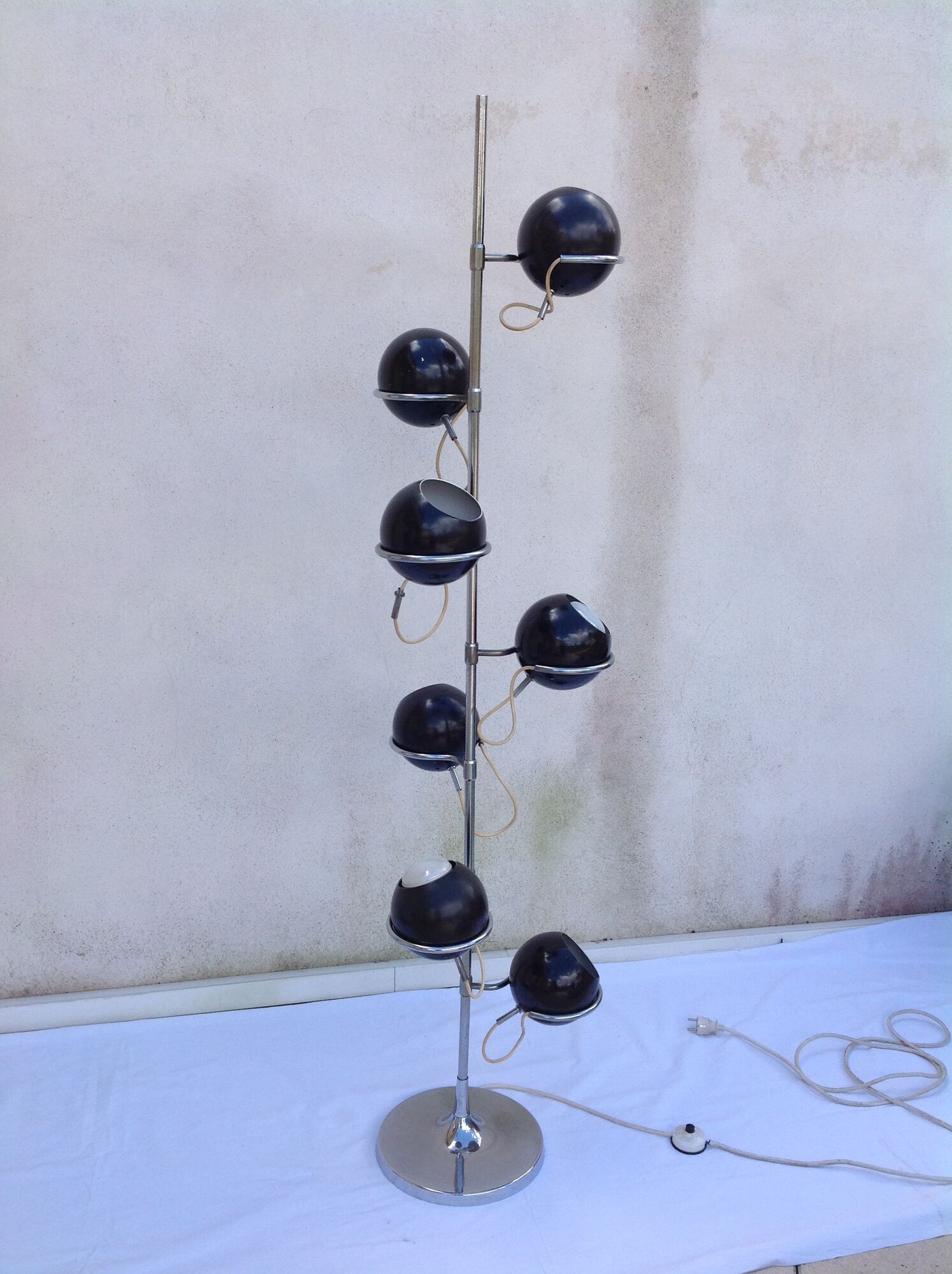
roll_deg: -1.5
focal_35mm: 35
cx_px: 476
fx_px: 1287
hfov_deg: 40.6
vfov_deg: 52.7
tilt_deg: -13.8
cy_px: 637
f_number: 2.4
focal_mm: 4.28
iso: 50
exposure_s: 1/581
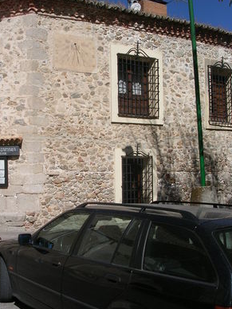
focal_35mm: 48
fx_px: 429
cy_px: 153
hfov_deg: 30.2
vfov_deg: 39.7
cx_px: 90
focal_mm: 5.8
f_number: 5.6
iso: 50
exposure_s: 1/573
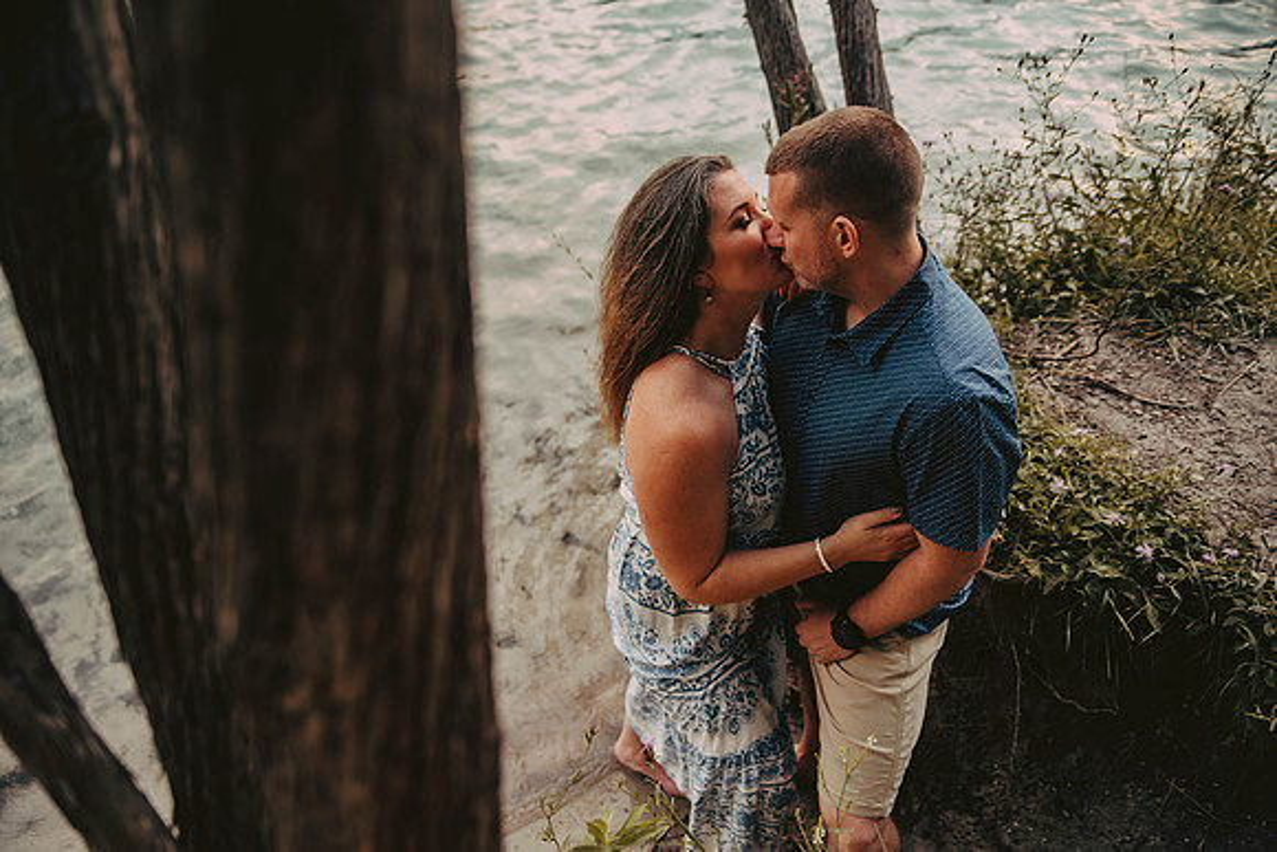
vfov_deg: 41.1
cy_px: 426
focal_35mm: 32
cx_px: 638
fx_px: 1135
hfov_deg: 58.7
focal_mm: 32
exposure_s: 1/400
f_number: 2.8
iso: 640
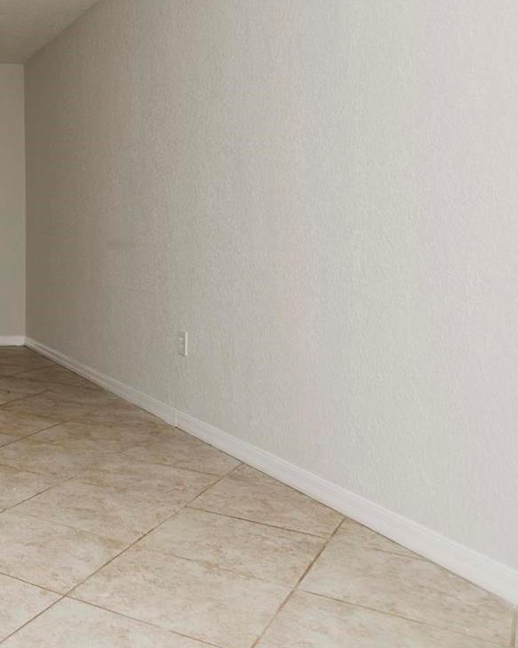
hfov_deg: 31.6
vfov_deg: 48.2
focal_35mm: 37
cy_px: 210
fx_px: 709
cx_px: -142
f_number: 5
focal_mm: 12
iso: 100
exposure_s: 1/100
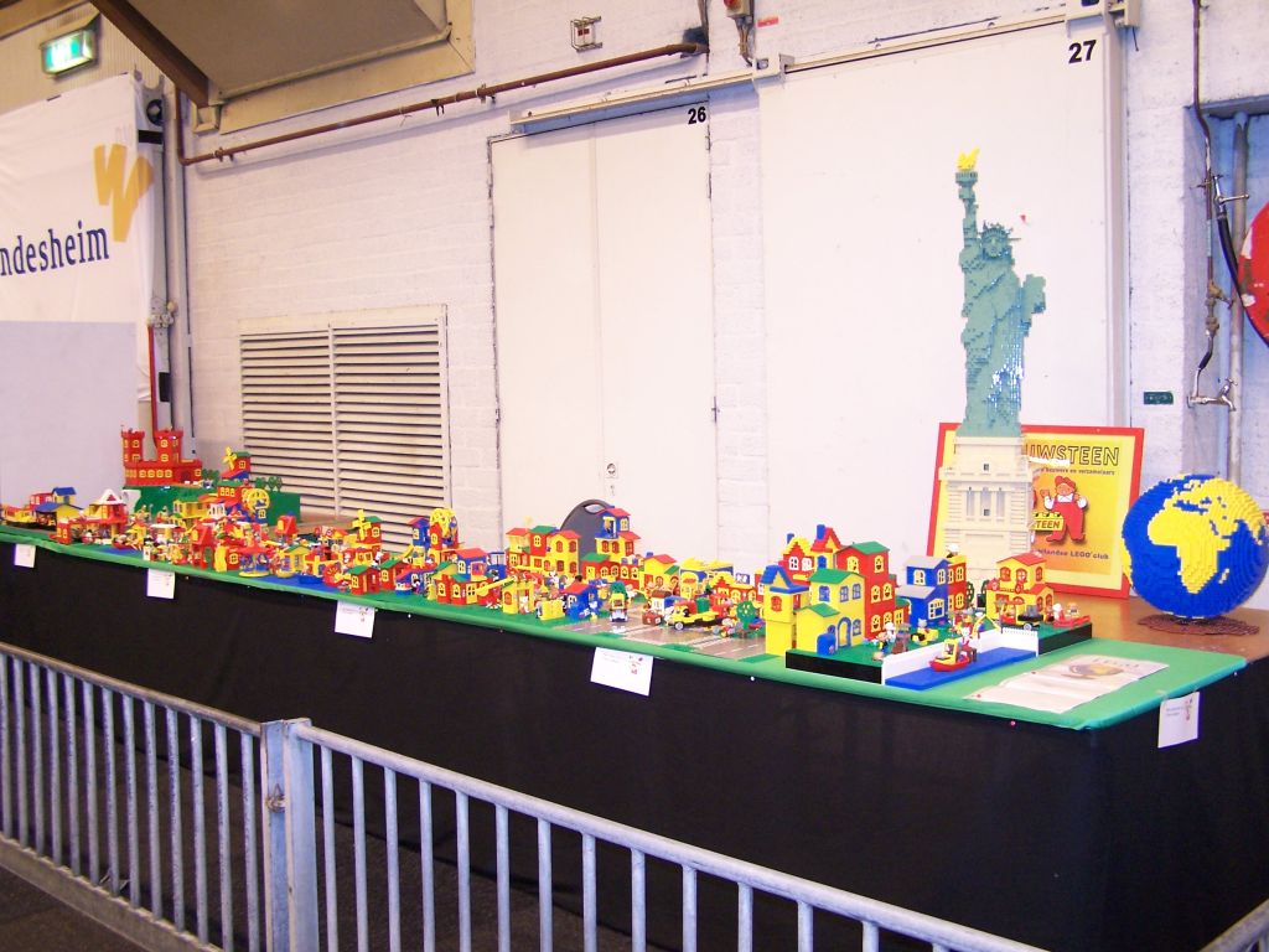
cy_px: 476
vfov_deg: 37.7
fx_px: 1393
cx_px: 634
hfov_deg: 49.0
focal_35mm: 38
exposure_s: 1/6
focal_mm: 6.3
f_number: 2.8
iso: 140
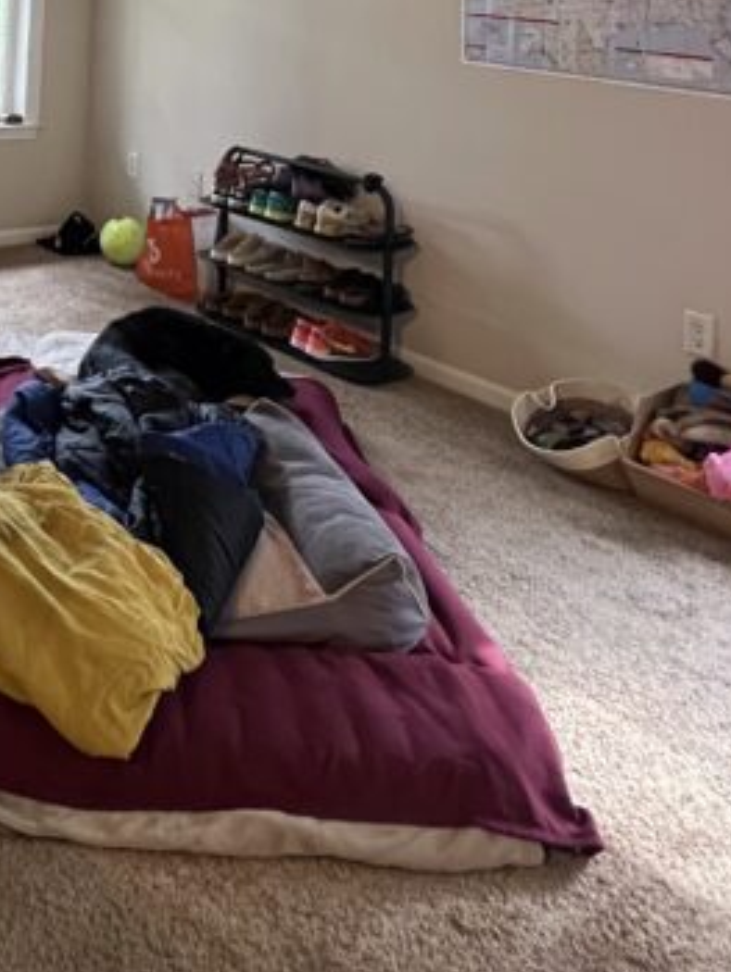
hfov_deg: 33.0
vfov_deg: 39.4
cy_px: -114
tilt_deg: +2.9
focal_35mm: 38
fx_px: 1069
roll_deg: -3.2
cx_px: -75
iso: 800
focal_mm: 1.57
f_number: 1.8
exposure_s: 1/40
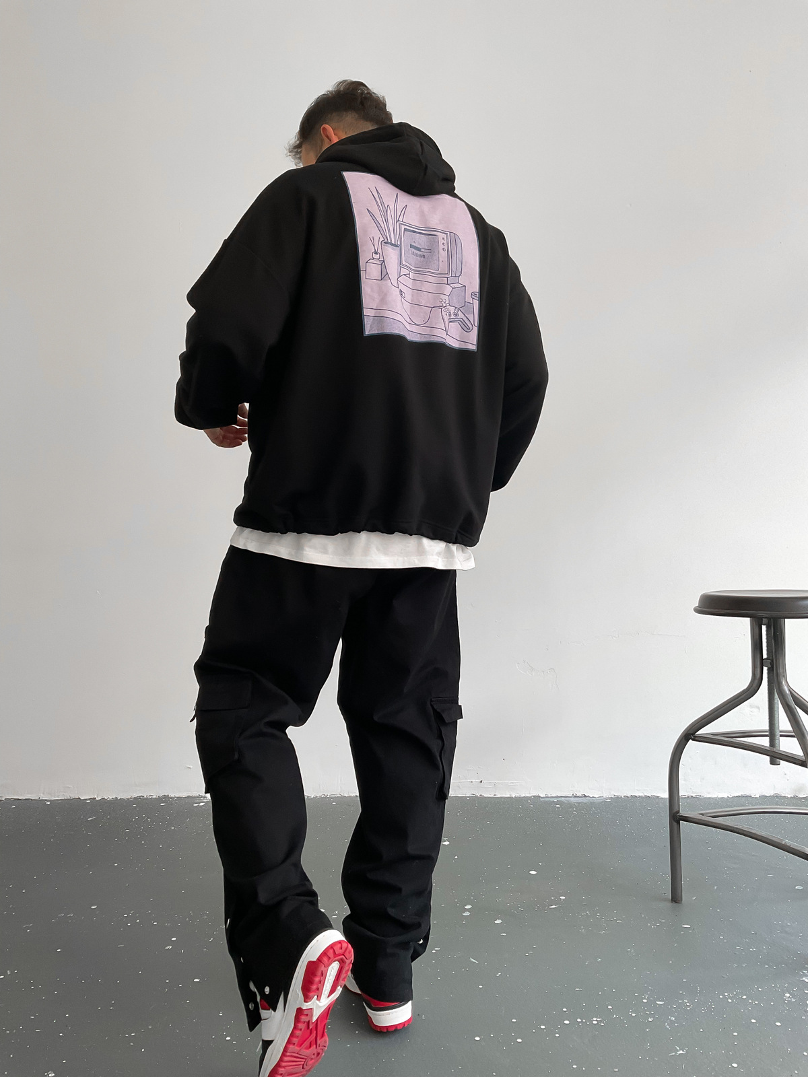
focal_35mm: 29
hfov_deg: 48.2
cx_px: 404
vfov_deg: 61.7
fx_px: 903
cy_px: 538
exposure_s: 1/120
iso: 50
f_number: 1.8
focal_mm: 3
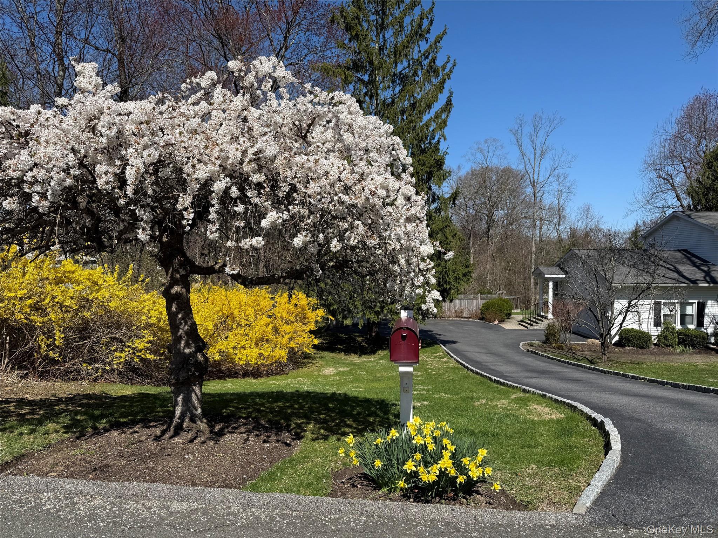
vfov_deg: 56.8
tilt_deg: -0.8
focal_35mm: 24
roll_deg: -0.2
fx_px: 498
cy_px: 269
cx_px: 359
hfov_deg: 71.6
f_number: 1.78
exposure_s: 1/4405
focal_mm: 6.76
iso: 80
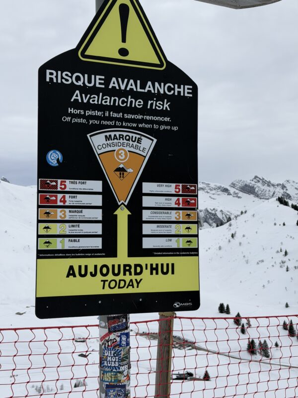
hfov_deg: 30.3
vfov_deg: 39.7
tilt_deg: +3.7
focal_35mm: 48
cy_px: 199
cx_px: 149
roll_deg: +0.9
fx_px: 551
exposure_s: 1/11364
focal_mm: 6.76
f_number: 1.78
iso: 64
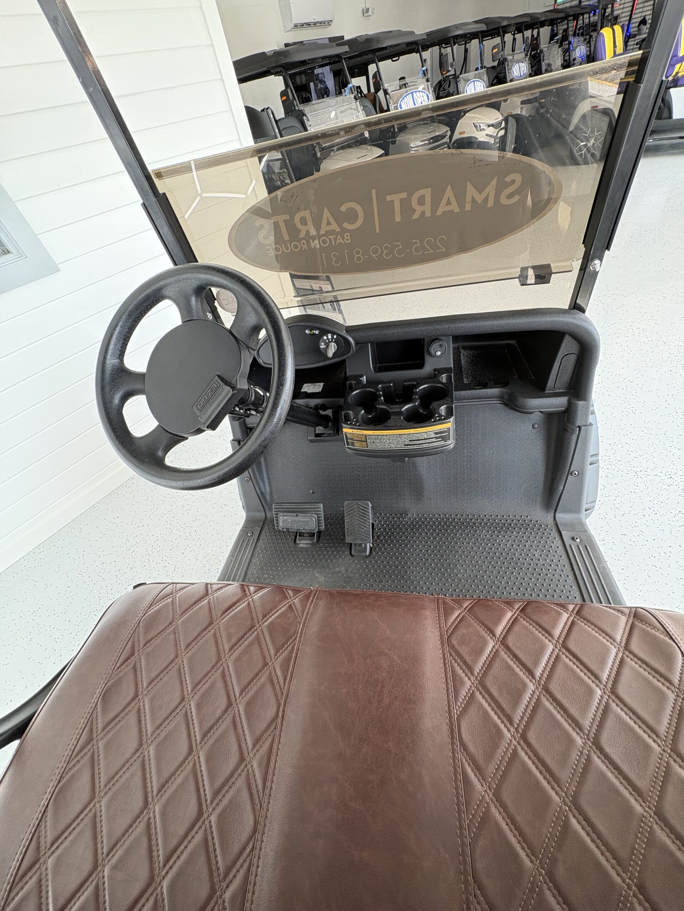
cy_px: 456
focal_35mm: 14
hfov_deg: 85.7
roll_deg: +14.6
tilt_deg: -43.2
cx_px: 342
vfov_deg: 102.1
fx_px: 369
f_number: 2.2
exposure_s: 1/120
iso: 160
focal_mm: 2.22
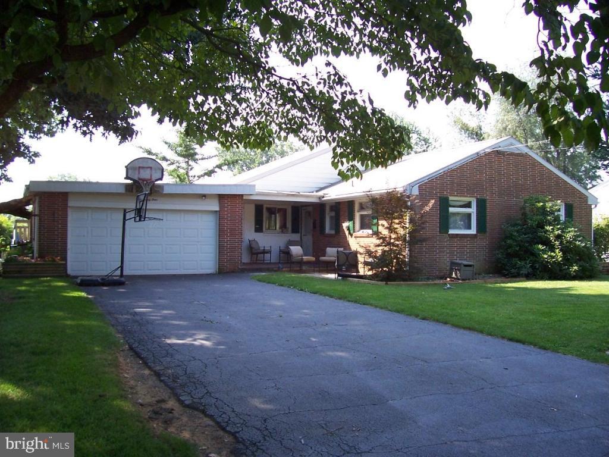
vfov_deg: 41.8
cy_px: 228
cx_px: 304
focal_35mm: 34
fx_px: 598
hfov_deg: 54.0
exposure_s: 1/250
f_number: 2.7
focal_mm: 5.6
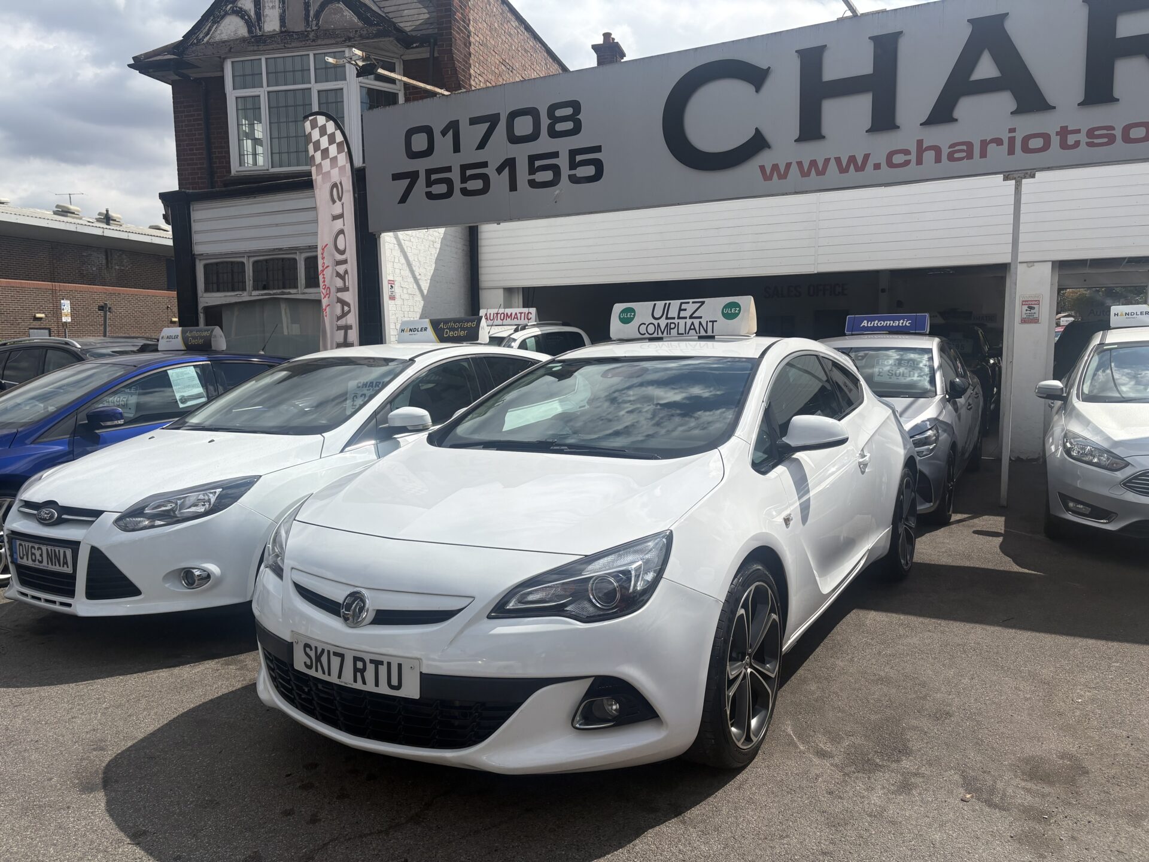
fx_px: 863
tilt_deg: -5.4
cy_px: 431
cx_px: 574
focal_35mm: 26
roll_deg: +0.6
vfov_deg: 53.1
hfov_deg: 67.3
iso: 50
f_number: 1.6
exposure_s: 1/6993
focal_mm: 5.96
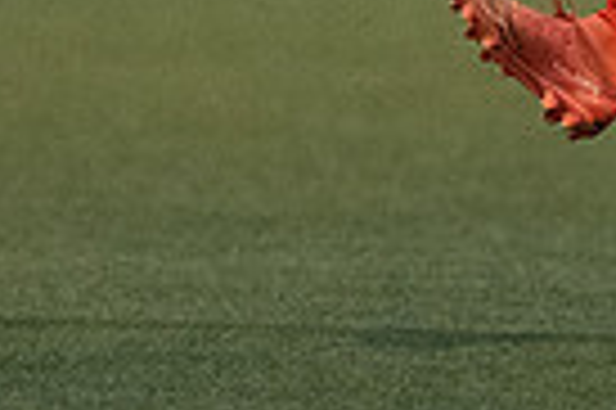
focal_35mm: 1984
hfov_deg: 1.0
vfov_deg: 0.7
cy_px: -282
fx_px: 33908
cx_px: 782
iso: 8000
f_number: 3.2
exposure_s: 1/800
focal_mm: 300
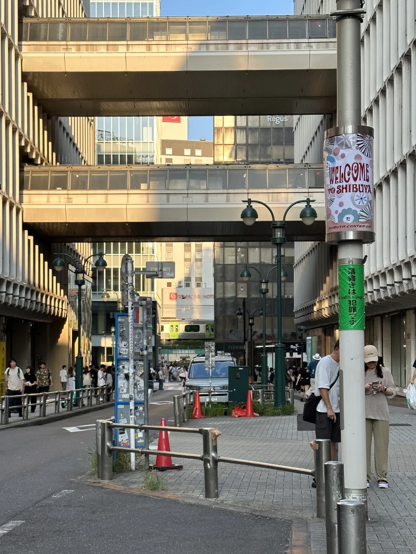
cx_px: 184
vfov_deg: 32.6
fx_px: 945
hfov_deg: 24.8
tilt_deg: +2.2
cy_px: 321
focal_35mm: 59
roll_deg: +0.7
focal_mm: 6.86
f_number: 1.78
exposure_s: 1/734
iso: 64
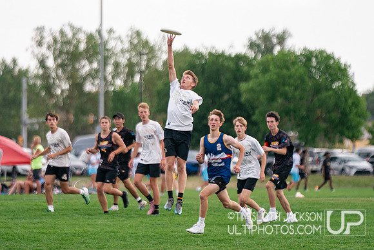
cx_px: 169
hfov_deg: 5.9
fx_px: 3603
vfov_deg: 4.0
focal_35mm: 347
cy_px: 97
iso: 1250
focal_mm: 200
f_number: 2.8
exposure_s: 1/3200
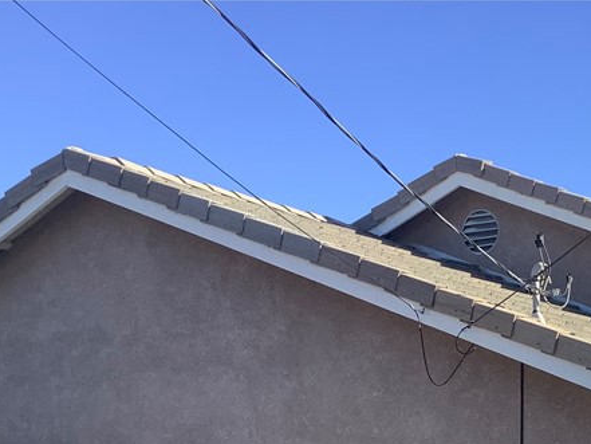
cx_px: 639
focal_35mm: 72
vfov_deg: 19.4
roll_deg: +3.7
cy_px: 514
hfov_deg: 25.2
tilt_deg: -3.7
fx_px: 1230
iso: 25
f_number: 2.4
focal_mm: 3.3
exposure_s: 1/691
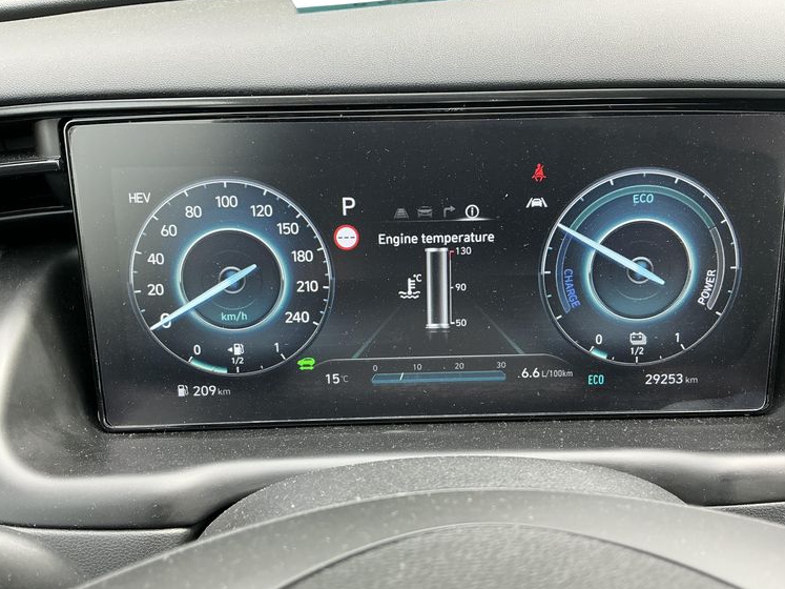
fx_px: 680
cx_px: 414
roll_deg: +0.4
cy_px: 310
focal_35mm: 30
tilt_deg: -25.9
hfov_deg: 59.9
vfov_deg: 46.8
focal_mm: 3
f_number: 1.8
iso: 50
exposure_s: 1/122
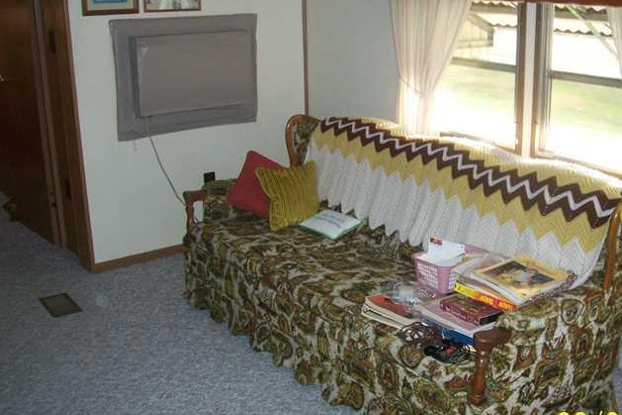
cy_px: 206
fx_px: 777
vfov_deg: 29.8
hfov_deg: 43.5
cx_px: 364
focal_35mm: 45
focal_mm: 5.6
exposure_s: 1/60
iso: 160
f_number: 2.7
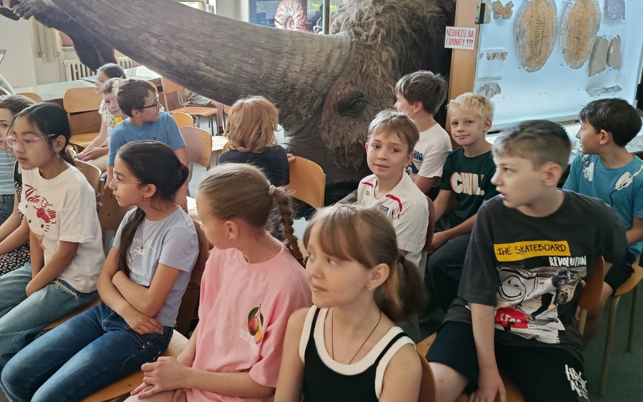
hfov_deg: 59.3
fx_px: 561
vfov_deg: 39.3
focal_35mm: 32
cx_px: 269
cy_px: 160
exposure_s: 1/25
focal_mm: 5.24
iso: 1028
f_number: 1.7
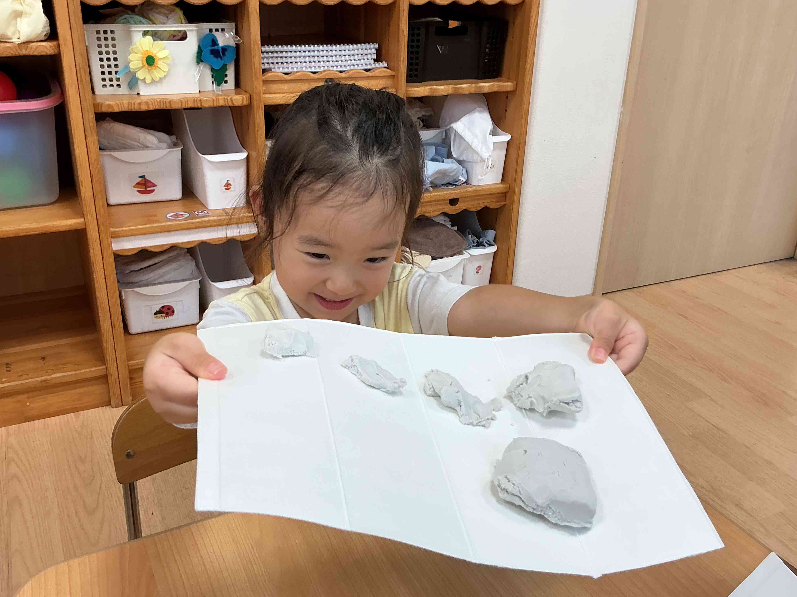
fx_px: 760
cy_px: 286
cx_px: 396
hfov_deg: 55.4
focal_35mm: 33
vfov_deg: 42.9
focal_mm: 3
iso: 25
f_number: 1.8
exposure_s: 1/120
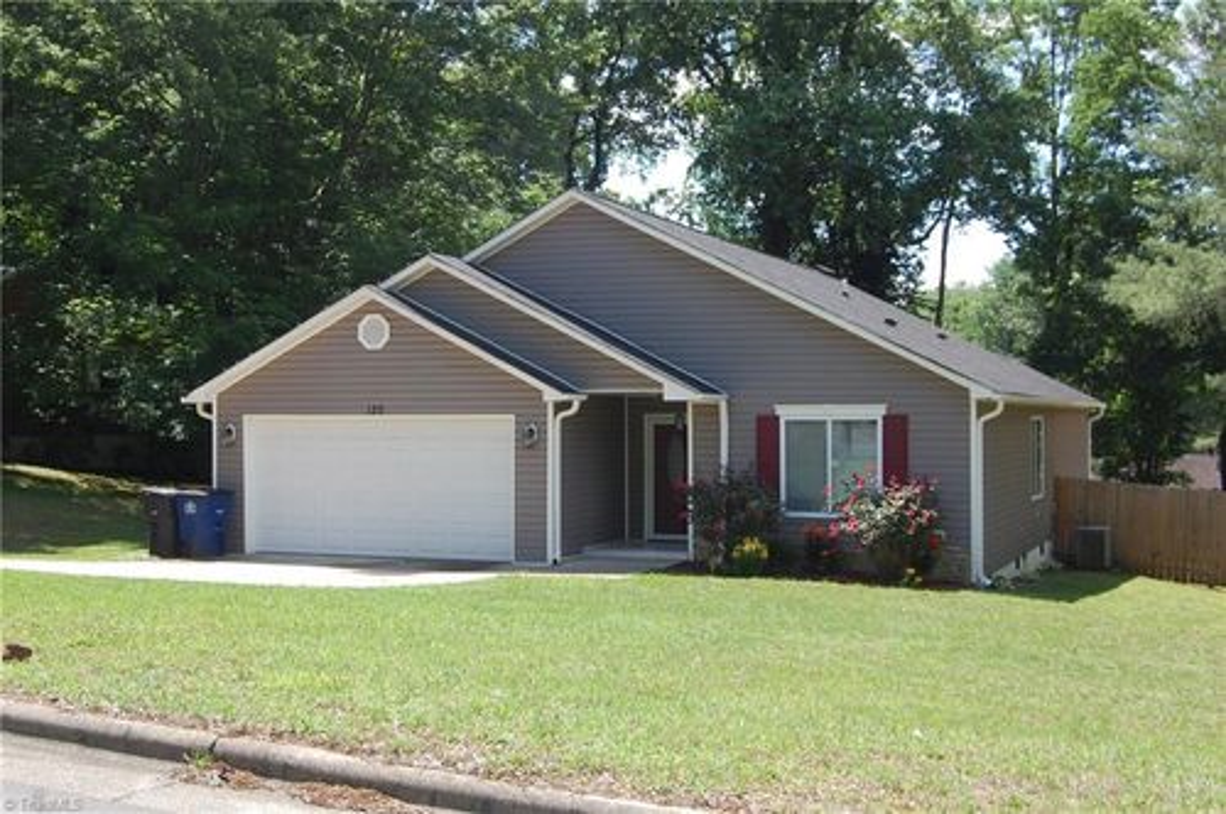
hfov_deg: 46.5
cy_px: 407
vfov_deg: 31.8
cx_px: 613
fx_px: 1428
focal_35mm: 42
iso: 200
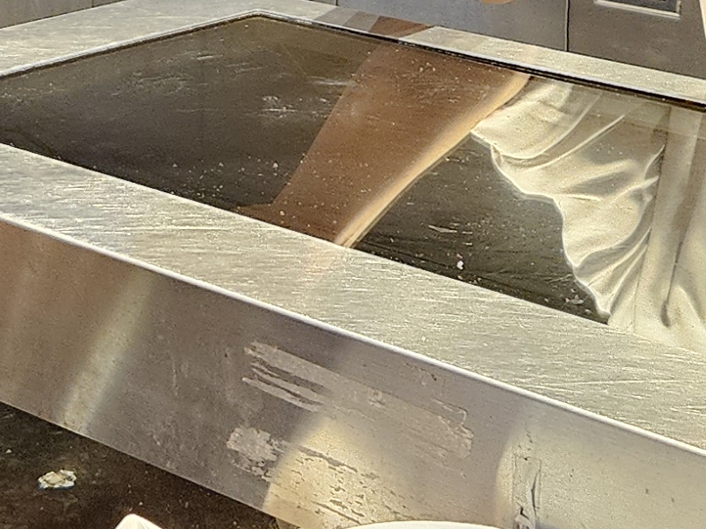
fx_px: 2325
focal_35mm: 114
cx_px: 85
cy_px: -294
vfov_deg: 12.3
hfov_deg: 17.1
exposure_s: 1/30
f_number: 1.8
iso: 640
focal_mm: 5.4
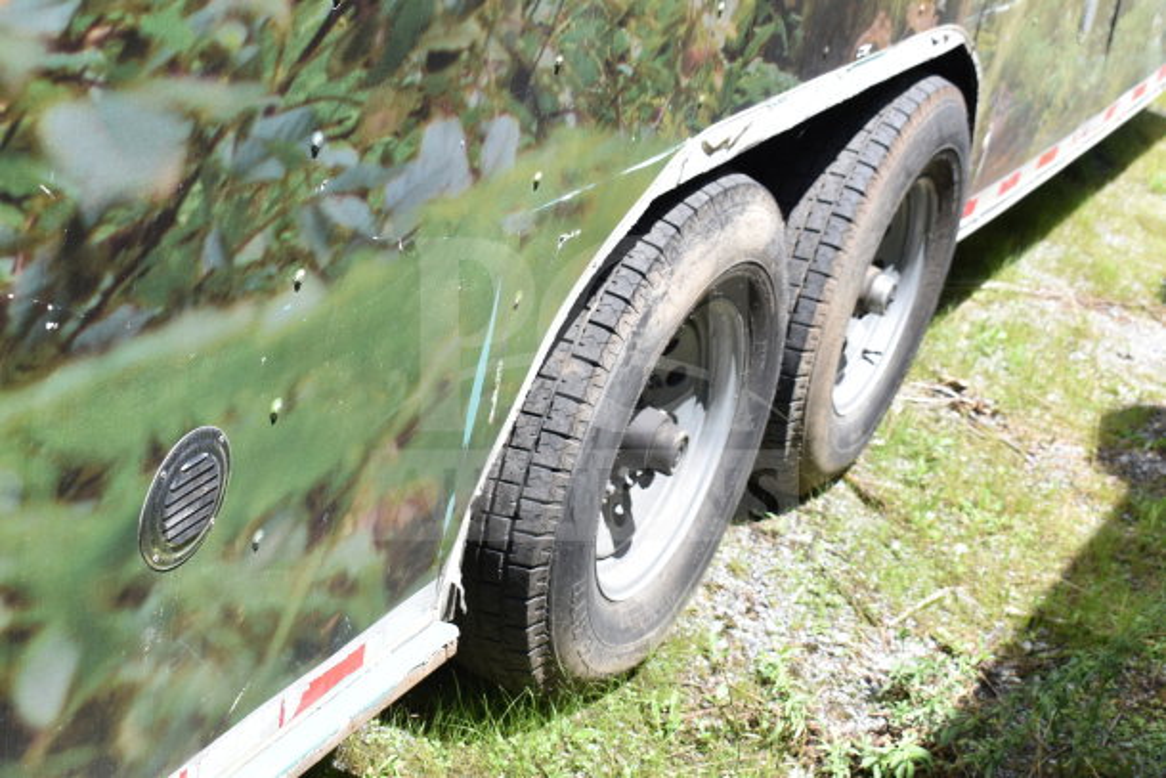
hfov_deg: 35.0
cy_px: 389
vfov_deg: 23.8
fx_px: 1846
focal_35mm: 57
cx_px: 583
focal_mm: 38
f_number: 7.1
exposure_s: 1/160
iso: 200
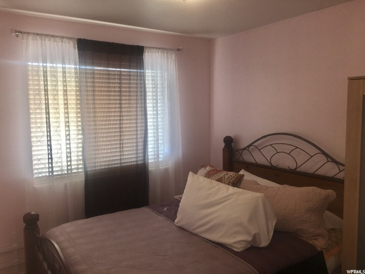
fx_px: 306
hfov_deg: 61.7
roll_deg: +0.2
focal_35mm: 29
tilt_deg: -4.7
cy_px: 137
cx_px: 182
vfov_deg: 48.2
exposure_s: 1/40
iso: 25
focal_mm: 4.15
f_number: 2.2
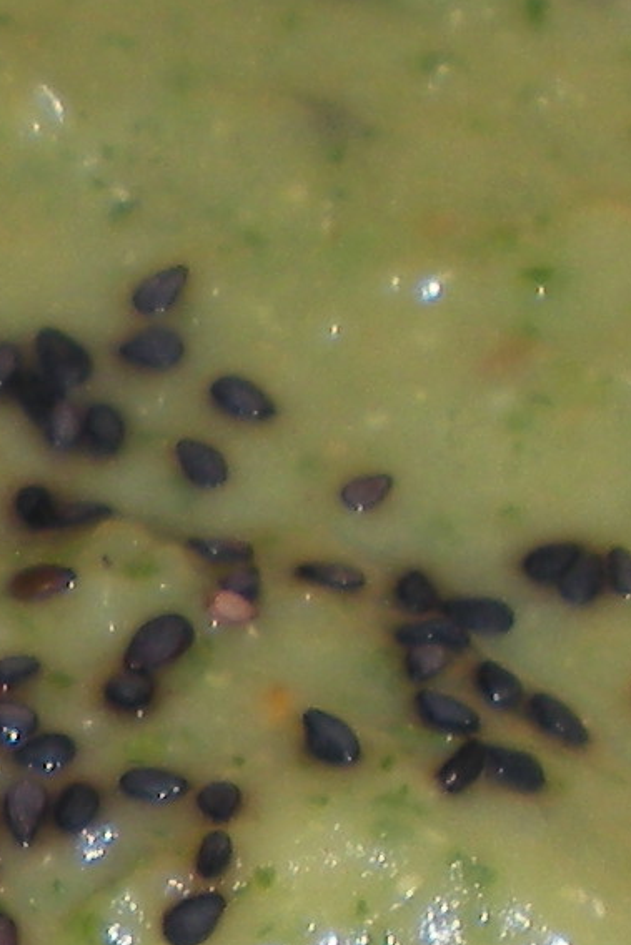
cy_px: 1286
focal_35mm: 227
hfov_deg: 6.0
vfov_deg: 8.9
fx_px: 5964
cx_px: -371
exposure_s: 1/60
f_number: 4.6
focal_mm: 6.3
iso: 64
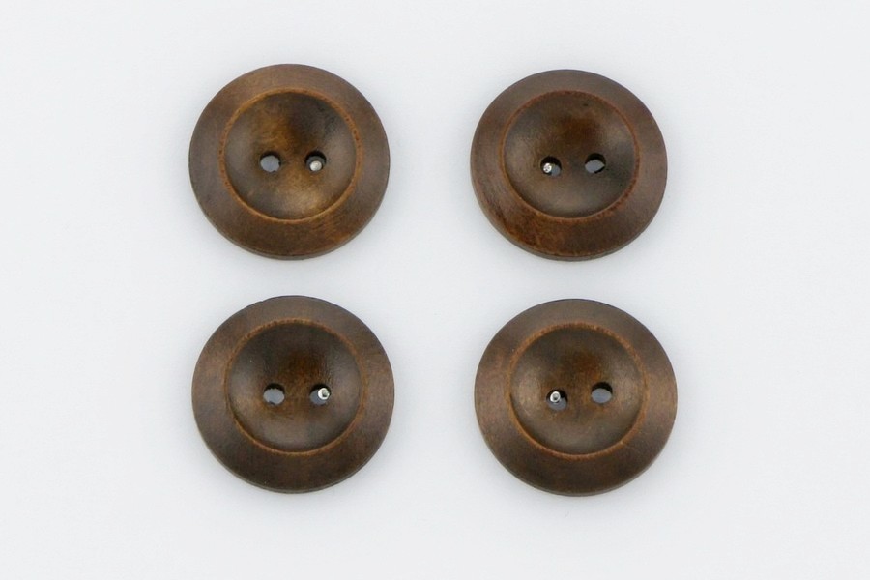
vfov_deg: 16.6
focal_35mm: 82
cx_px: 435
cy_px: 290
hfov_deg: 24.6
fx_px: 1994
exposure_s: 1/320
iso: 200
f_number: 9
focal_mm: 55
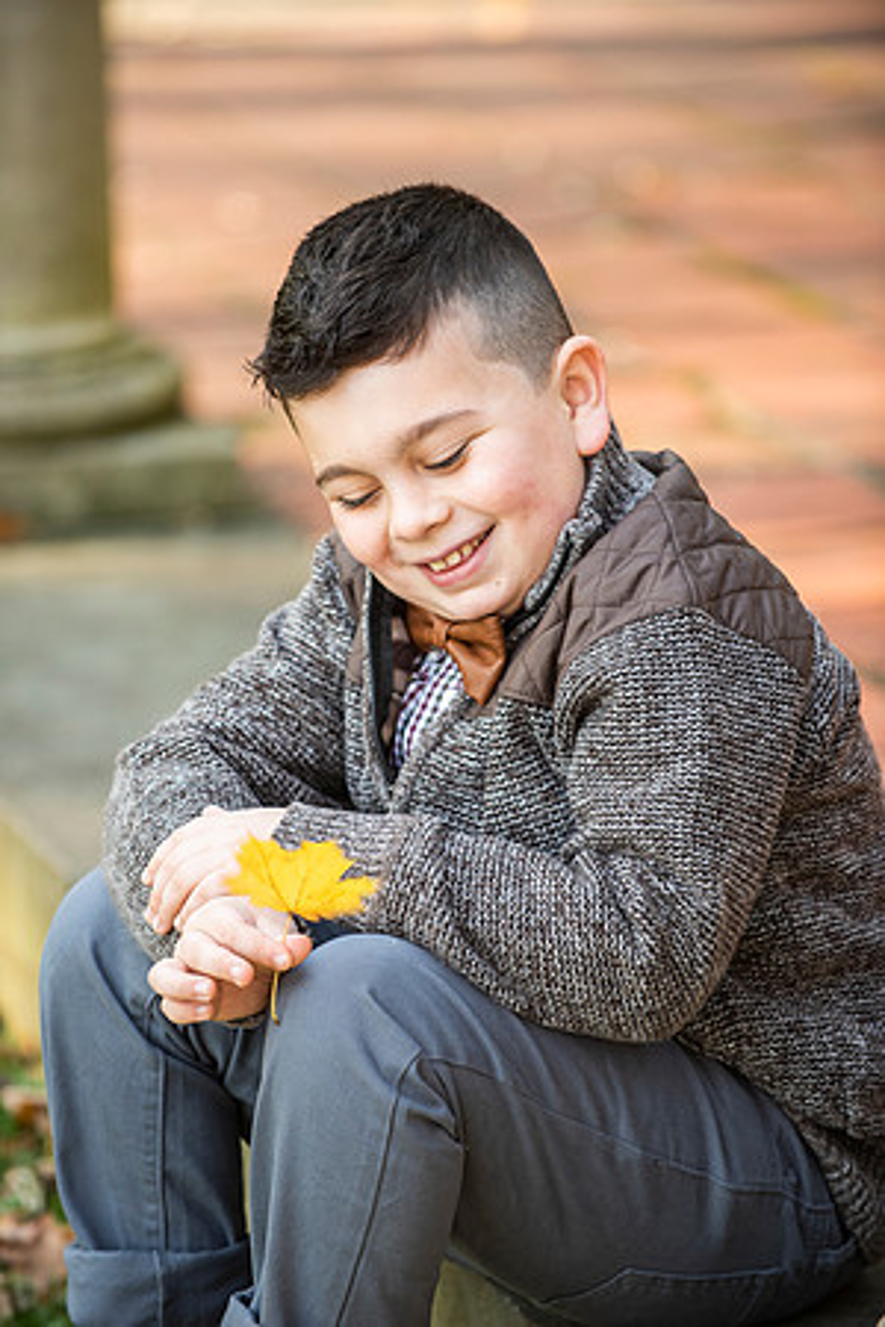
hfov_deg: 6.9
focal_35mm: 200
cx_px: 442
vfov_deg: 10.3
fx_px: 7374
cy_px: 664
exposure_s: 1/160
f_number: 3.5
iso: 320
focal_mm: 200
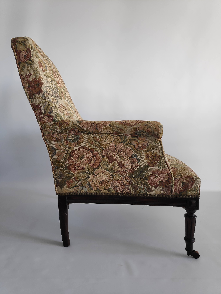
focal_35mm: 20
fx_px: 170
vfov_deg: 81.7
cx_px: 110
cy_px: 147
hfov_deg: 66.0
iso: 320
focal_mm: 3.94
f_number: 1.9
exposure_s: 1/100
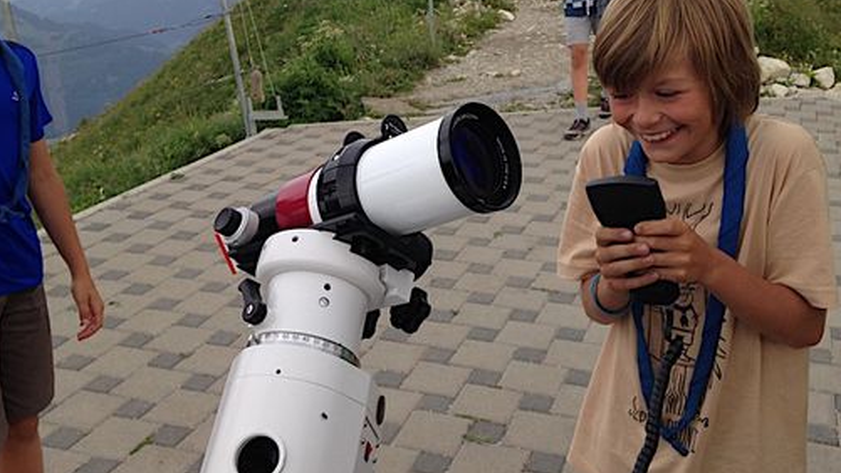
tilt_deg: -16.6
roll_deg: +4.8
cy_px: 195
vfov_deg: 27.7
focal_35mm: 43
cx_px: 432
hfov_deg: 47.3
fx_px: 959
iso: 50
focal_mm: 4.12
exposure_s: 1/249
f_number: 2.4
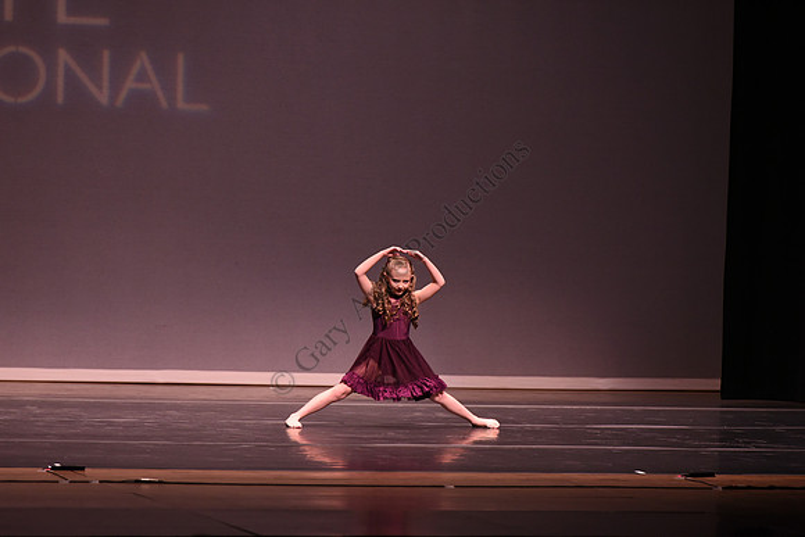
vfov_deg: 6.9
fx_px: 4473
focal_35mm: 200
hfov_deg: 10.3
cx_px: 402
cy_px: 268
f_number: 4
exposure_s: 1/250
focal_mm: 200
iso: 2000
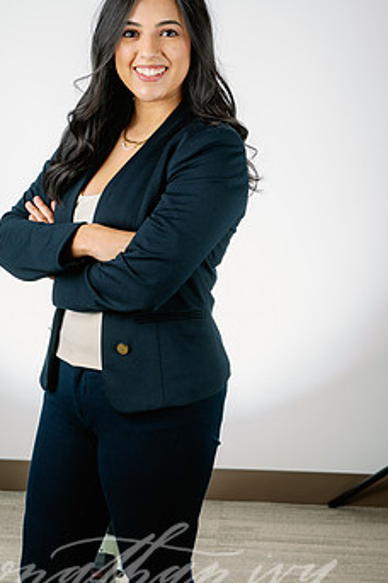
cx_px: 138
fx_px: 1487
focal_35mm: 92
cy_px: 259
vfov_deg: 22.1
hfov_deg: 14.8
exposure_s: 1/160
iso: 125
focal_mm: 70
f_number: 8
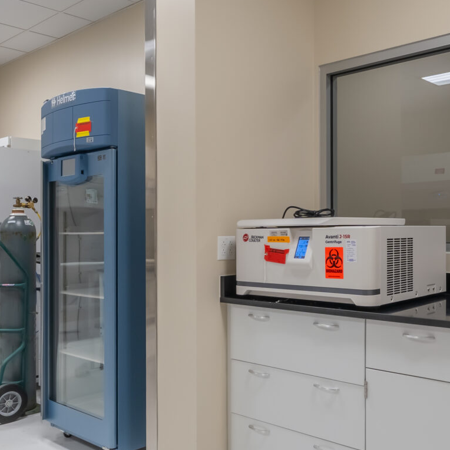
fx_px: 544
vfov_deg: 44.9
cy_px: 249
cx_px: 287
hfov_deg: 44.5
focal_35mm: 37
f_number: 9
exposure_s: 1/200
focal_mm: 13
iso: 250
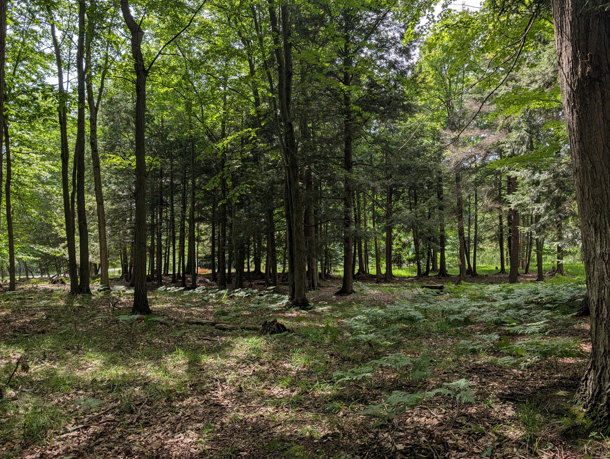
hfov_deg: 71.5
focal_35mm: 24
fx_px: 423
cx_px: 305
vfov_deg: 56.9
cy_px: 230
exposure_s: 1/451
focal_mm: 6.9
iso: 22
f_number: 1.68
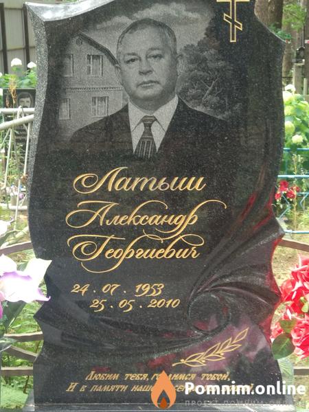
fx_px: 619
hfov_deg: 28.0
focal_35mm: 52
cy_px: 206
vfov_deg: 36.8
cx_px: 154
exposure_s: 1/60
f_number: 2.6
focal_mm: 5.99
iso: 250
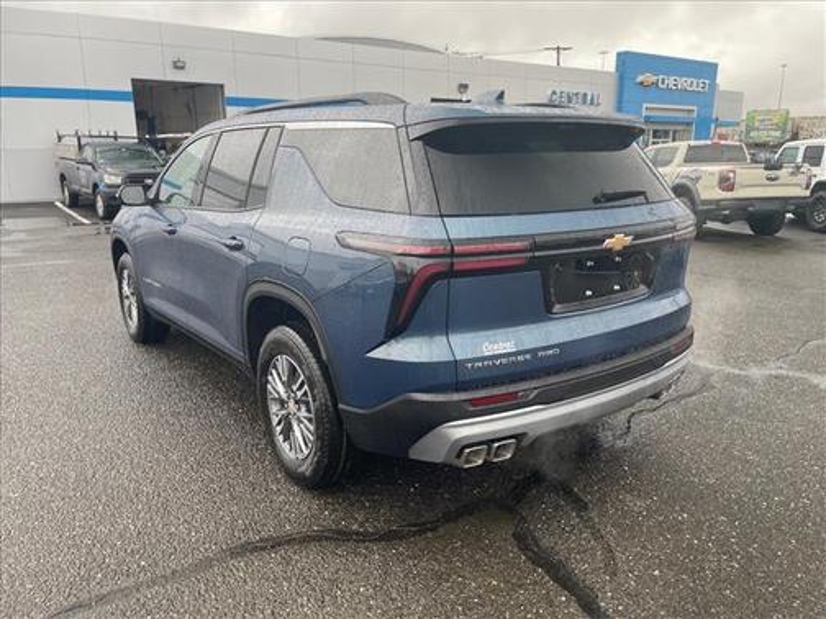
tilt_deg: -14.4
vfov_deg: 53.1
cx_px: 413
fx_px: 620
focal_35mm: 26
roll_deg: +0.2
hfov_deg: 67.3
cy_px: 310
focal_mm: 4.2
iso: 64
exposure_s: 1/121
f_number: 1.6
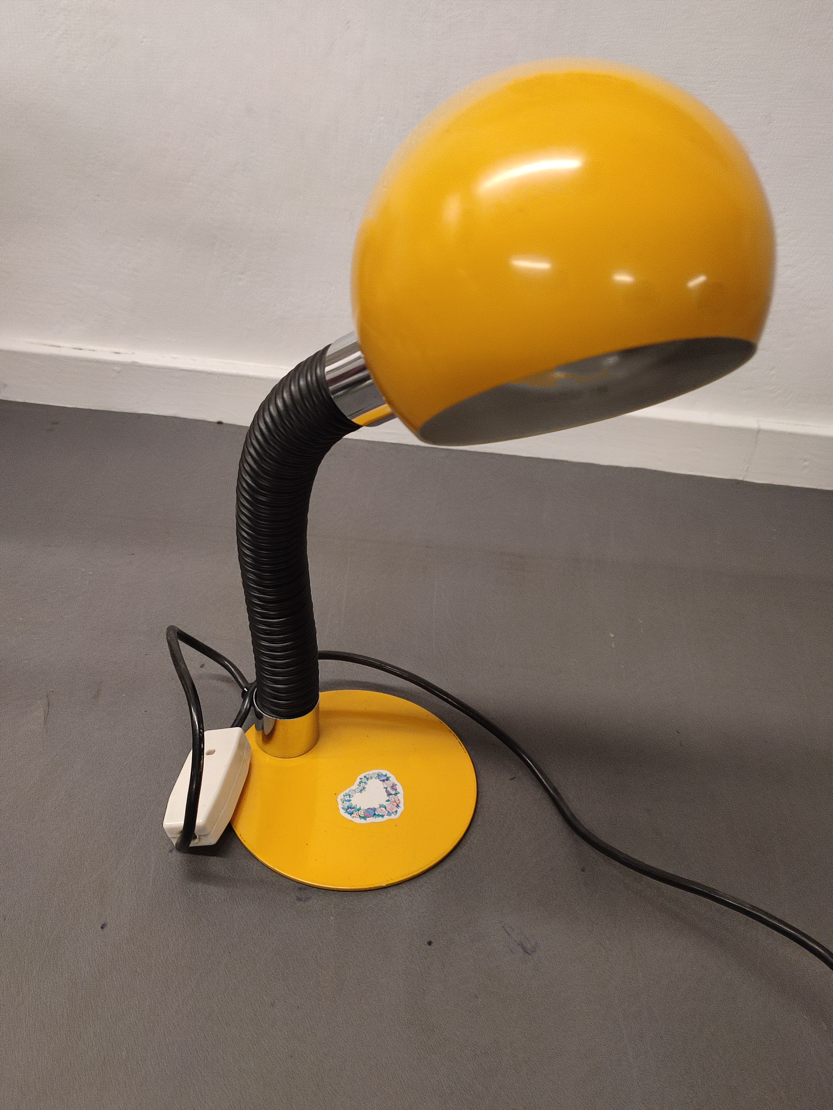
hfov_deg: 54.9
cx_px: 416
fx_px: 802
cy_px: 555
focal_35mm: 25
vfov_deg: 69.4
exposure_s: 1/33
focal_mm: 6.04
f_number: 1.9
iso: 564
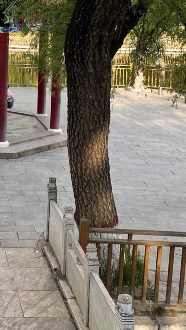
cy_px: 86
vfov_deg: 30.1
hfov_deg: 16.4
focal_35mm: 69
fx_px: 605
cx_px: -63
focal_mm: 4.2
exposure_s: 1/1125
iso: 32
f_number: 1.6
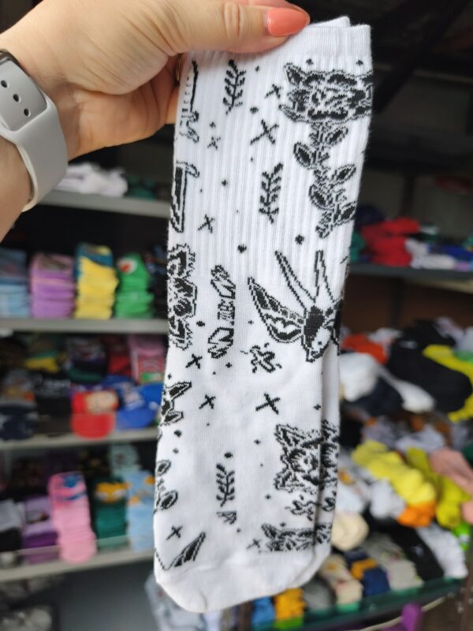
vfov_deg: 73.9
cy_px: 316
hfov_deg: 58.9
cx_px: 236
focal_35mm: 23
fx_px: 419
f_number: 1.65
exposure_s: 1/50
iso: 250
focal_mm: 6.18
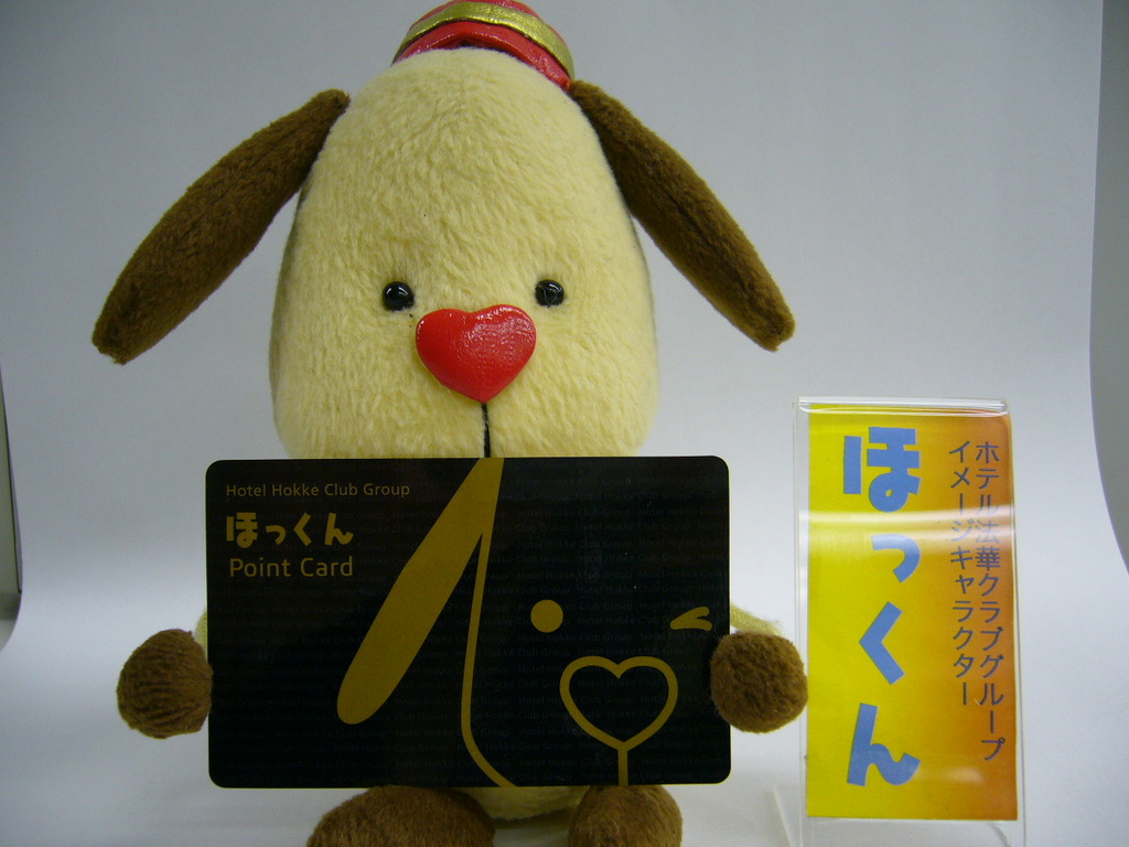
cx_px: 564
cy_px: 424
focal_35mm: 35
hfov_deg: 52.6
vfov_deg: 40.7
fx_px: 1142
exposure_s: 1/30
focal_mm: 5.8
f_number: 2.8
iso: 100
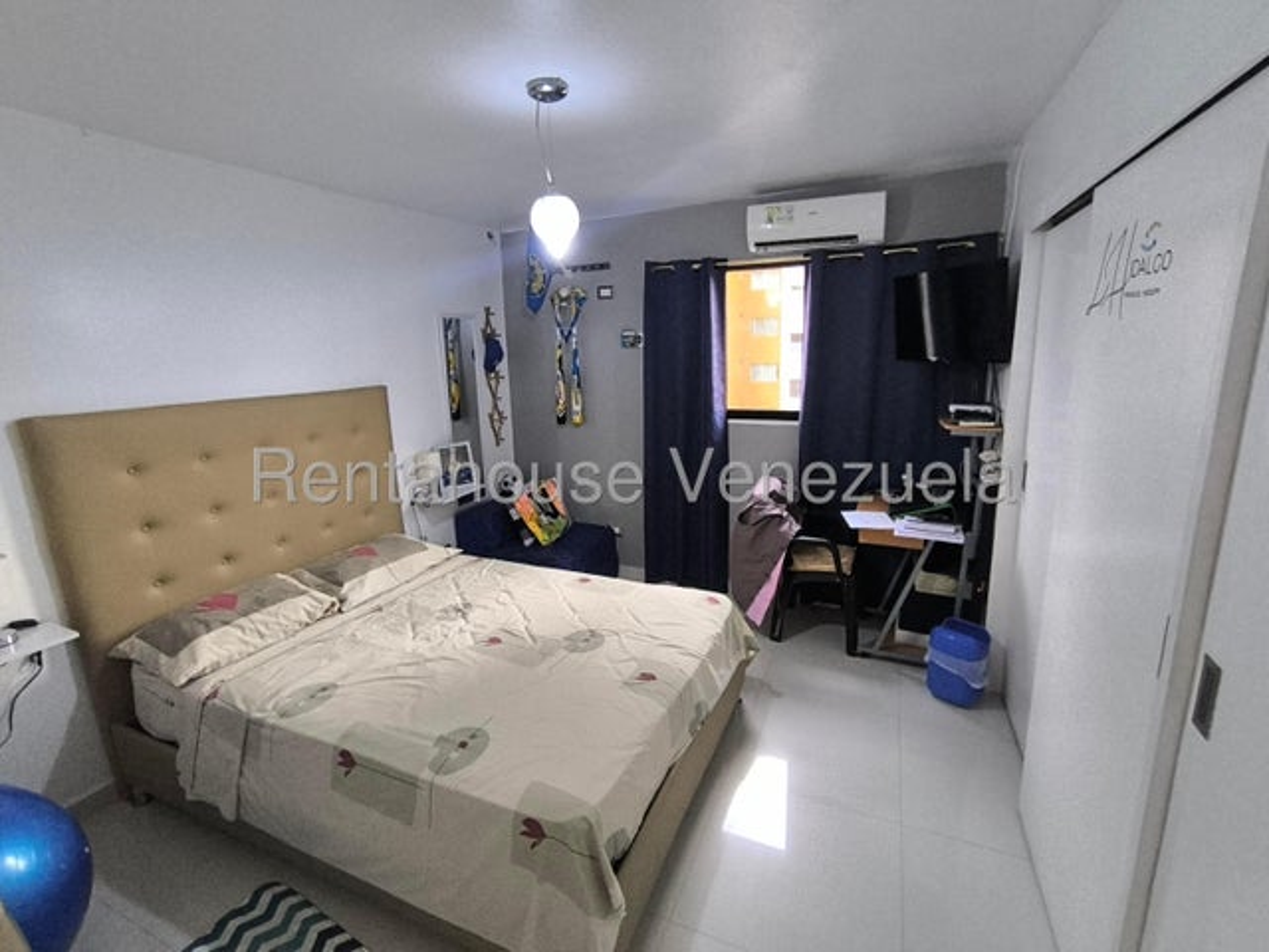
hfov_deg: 94.5
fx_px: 587
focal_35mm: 16
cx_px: 634
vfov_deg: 78.1
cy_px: 476
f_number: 2.2
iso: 400
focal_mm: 1.65
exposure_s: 1/33.3
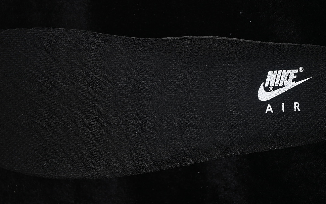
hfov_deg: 24.4
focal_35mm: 85
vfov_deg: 15.4
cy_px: 107
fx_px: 755
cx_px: 158
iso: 160
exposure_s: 1/60
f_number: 6.3
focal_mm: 50
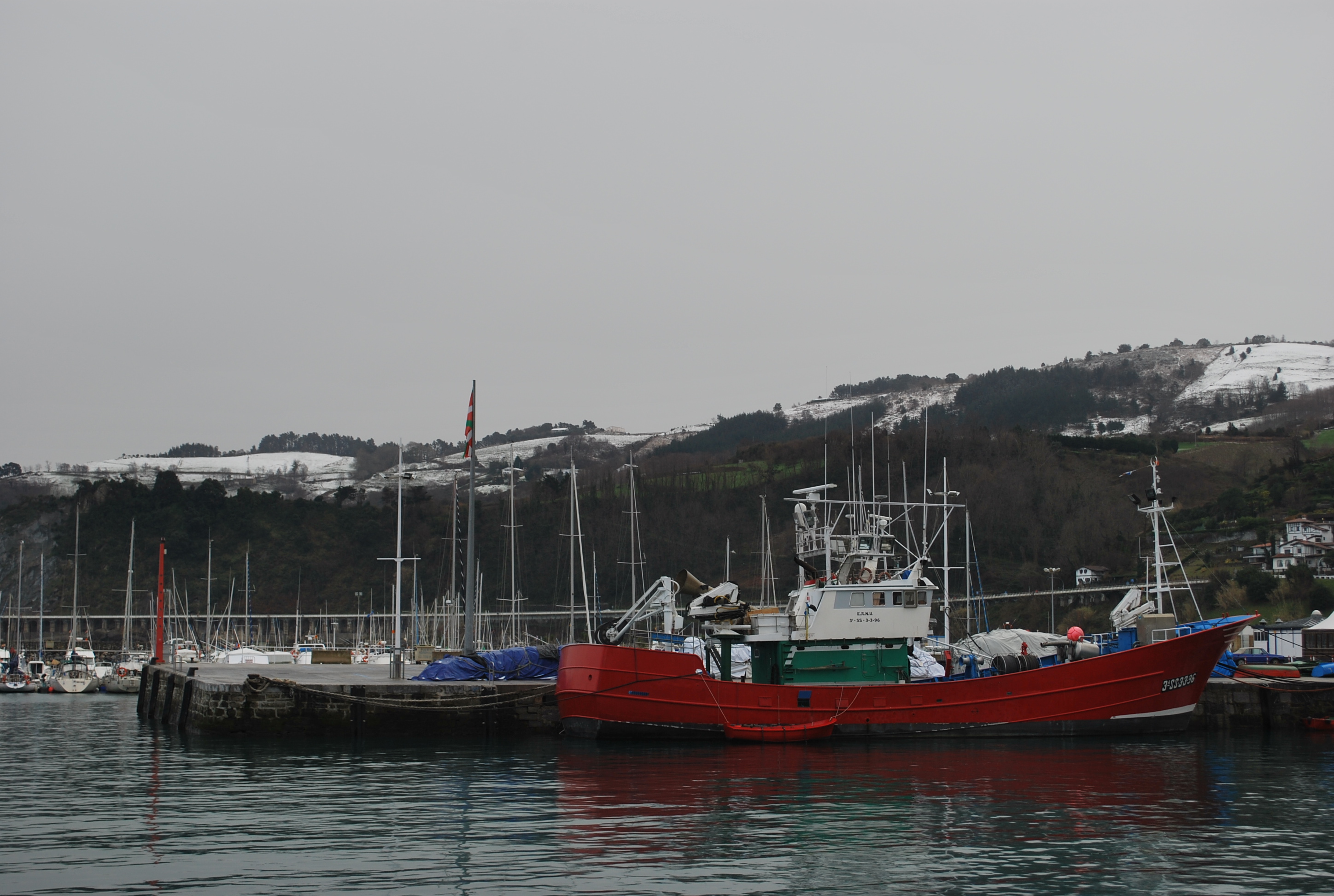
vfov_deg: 25.9
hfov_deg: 37.8
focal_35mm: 52
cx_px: 667
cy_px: 448
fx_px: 1949
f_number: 7.1
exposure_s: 1/200
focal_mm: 35
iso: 100
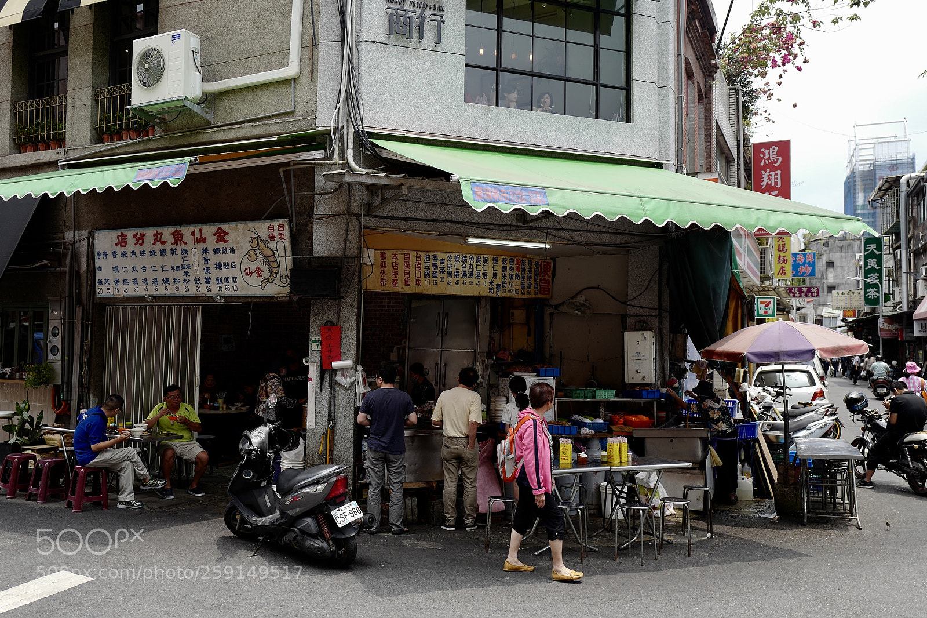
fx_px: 721
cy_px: 309
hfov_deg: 65.5
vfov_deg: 46.4
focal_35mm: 28
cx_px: 464
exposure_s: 1/800
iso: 100
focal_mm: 28
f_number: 2.8
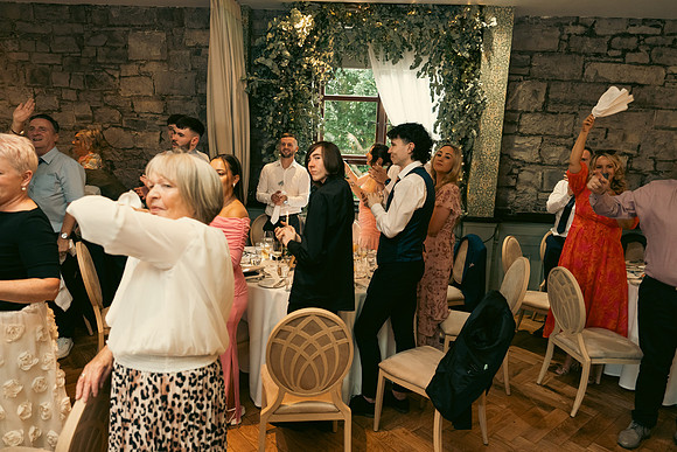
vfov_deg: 53.2
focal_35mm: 24
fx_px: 451
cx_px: 338
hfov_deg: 73.7
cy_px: 226
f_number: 3.5
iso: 2500
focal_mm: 24
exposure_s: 1/160
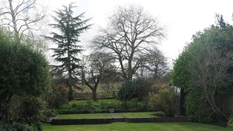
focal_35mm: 31
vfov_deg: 37.2
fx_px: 192
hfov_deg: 62.4
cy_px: 91
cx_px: 104
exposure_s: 1/160
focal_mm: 16
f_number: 5
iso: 100
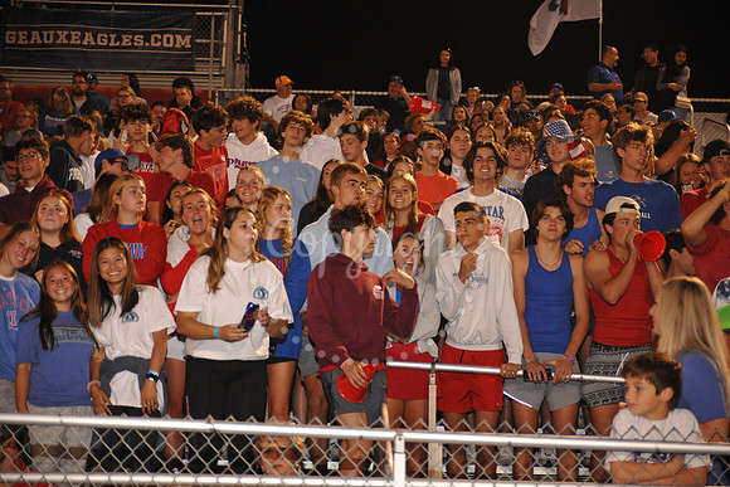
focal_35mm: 92
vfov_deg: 14.9
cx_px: 365
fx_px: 1866
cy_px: 244
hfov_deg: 22.1
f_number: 4.5
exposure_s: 1/125
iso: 1600
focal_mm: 92
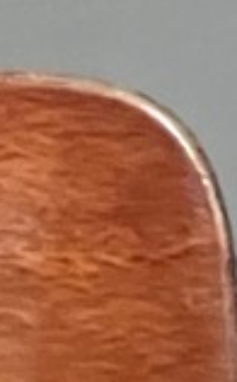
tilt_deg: +0.0
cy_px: 1151
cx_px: -788
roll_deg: -0.4
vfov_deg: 3.1
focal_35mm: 663
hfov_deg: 1.9
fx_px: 6889
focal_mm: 9
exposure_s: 1/25
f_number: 2.8
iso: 1000
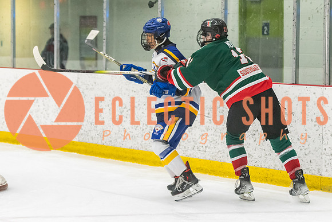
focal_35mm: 153
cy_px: 152
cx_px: 212
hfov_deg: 13.4
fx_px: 1411
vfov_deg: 9.0
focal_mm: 92
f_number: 2.8
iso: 4000
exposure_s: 1/800
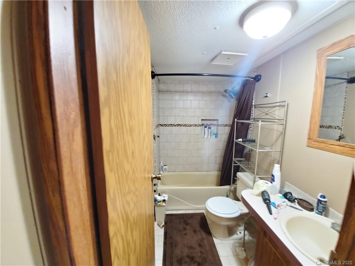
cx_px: 178
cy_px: 133
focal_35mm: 13
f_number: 2.2
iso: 1000
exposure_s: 1/9
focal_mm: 1.8
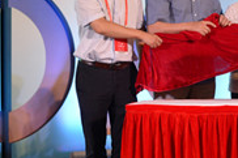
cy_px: 27
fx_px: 905
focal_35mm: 137
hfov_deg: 14.3
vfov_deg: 10.0
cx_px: 318
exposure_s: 1/1000
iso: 1600
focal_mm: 50
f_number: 2.5
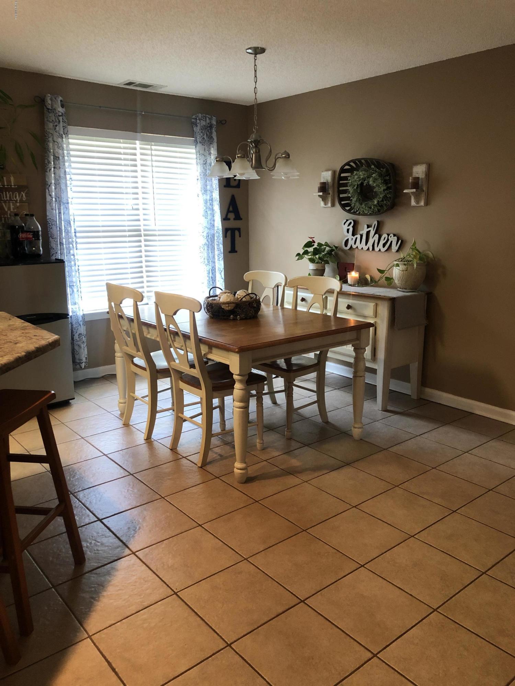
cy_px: 343
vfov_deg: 63.4
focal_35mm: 28
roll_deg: +0.3
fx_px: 555
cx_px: 258
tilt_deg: -12.8
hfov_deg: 49.7
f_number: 1.8
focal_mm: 3.99
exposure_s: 1/15
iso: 50
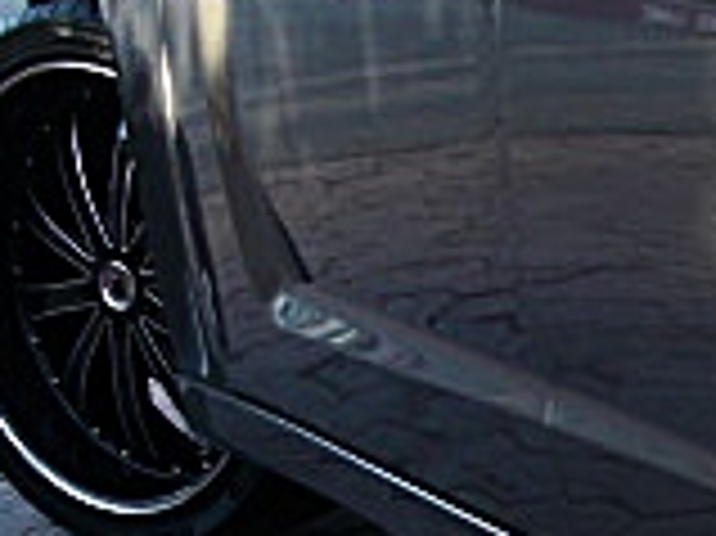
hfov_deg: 12.5
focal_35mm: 145
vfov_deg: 9.9
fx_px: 2997
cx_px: 1252
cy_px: 833
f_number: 2.8
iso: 100
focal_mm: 6.3
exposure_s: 1/100
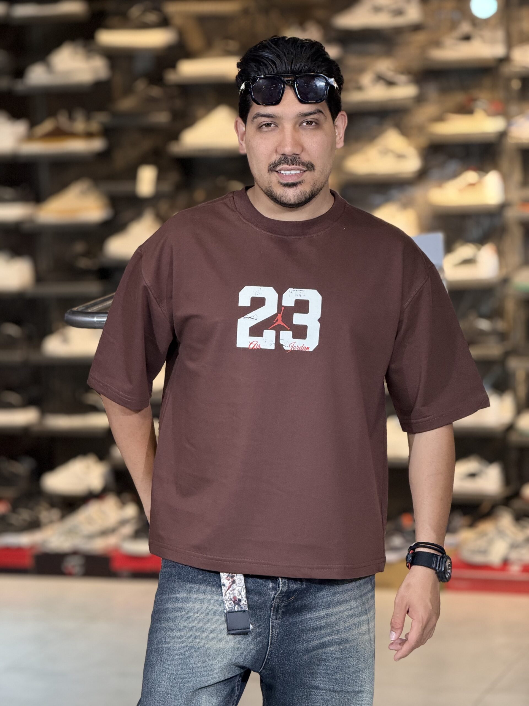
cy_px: 353
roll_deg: +1.3
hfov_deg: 12.3
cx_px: 264
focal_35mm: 120
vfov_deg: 16.4
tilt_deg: -5.4
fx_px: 2445
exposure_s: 1/100
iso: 200
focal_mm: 15.66
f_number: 2.8
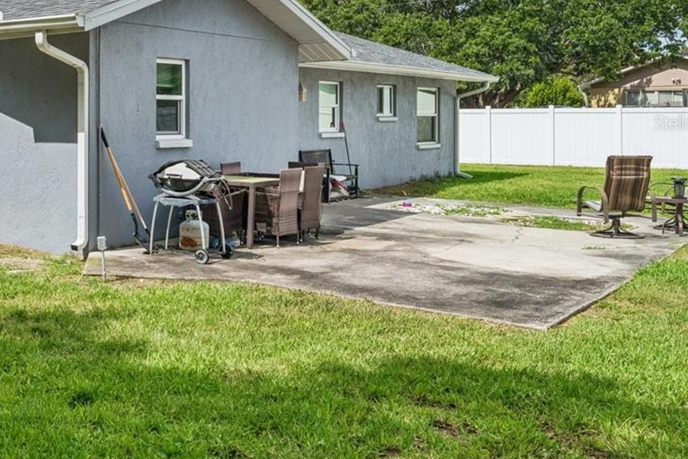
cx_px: 15
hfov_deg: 38.4
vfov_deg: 28.9
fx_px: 879
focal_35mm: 46
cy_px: 122
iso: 800
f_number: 8
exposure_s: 1/3200
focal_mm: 22
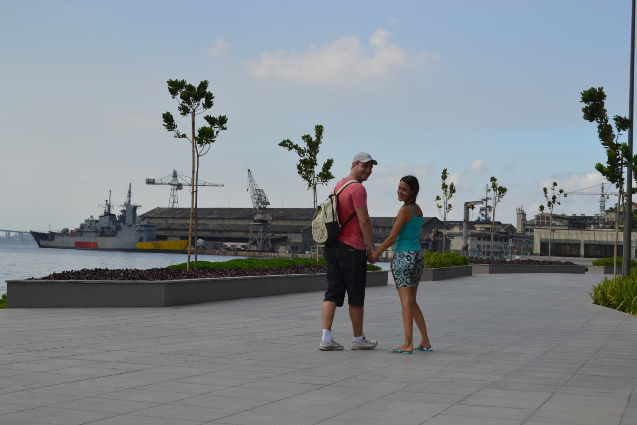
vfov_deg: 23.8
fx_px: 1009
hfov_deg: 35.1
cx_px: 318
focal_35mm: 57
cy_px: 212
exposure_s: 1/200
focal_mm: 38
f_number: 7.1
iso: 100
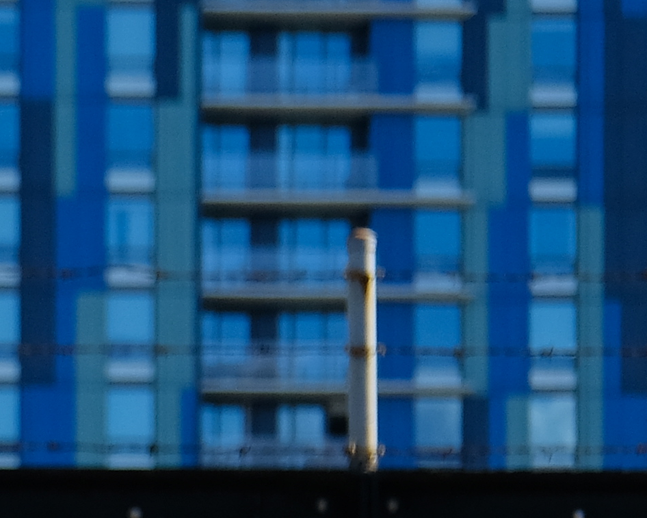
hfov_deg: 5.1
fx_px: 6952
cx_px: -1124
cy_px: 1284
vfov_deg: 4.2
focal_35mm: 363
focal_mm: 40.7
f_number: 5.6
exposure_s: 1/950
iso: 400
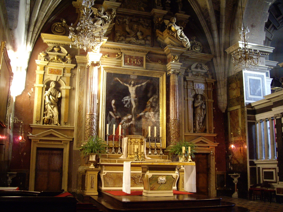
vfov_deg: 37.7
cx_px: 142
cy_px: 106
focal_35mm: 38
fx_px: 311
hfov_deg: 49.0
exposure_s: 1/8
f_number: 2.8
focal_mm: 7.9
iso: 400
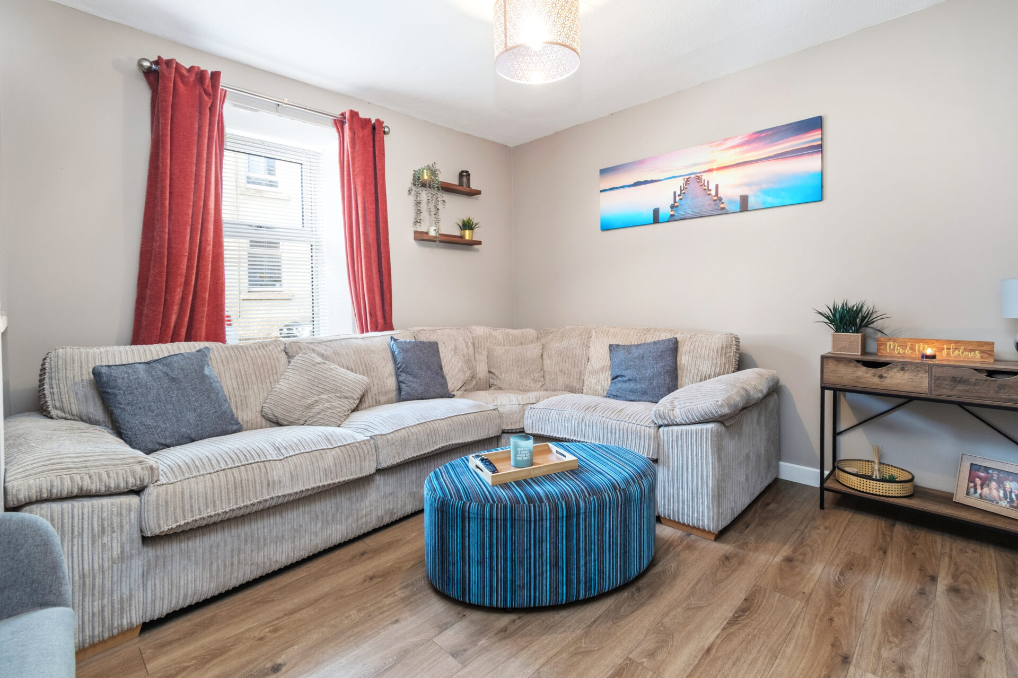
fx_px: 424
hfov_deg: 100.4
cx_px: 509
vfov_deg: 77.3
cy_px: 339
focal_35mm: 15
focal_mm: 10
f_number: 7.1
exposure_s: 1.3
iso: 320
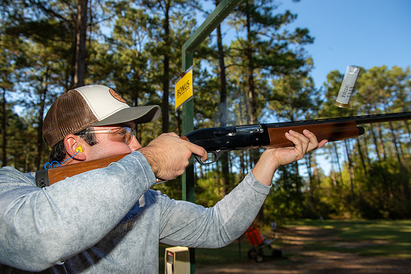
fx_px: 319
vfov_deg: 46.4
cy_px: 137
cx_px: 206
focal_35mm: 28
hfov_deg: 65.5
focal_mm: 28
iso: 125
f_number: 5.6
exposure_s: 1/200
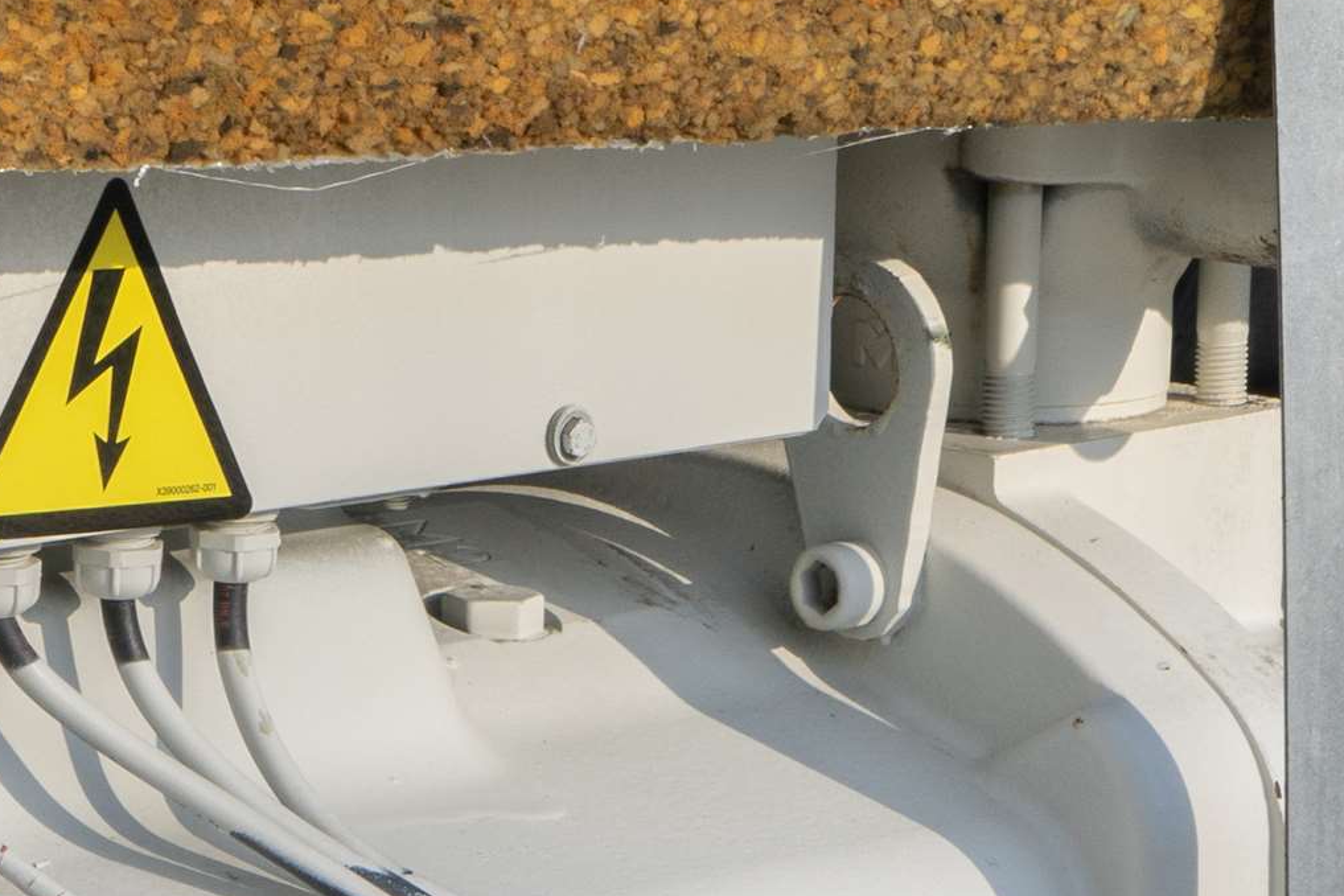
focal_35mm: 161
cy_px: 560
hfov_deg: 12.7
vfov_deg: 8.5
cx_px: 473
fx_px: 6010
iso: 100
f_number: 18
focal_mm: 39
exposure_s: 1/80
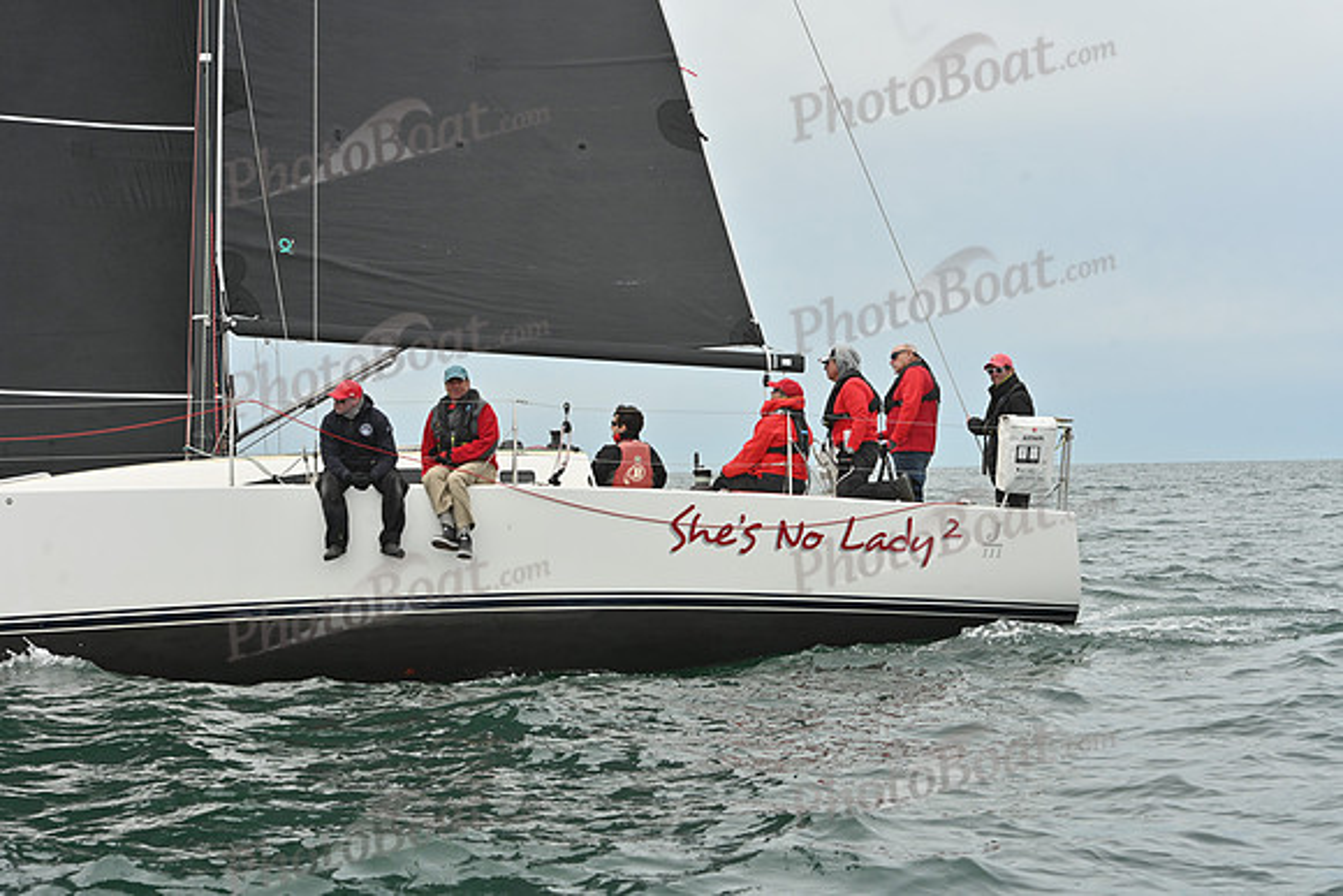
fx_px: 2985
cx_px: 672
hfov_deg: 25.4
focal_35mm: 80
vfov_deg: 17.1
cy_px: 448
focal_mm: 80
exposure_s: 1/1000
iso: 320
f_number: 8
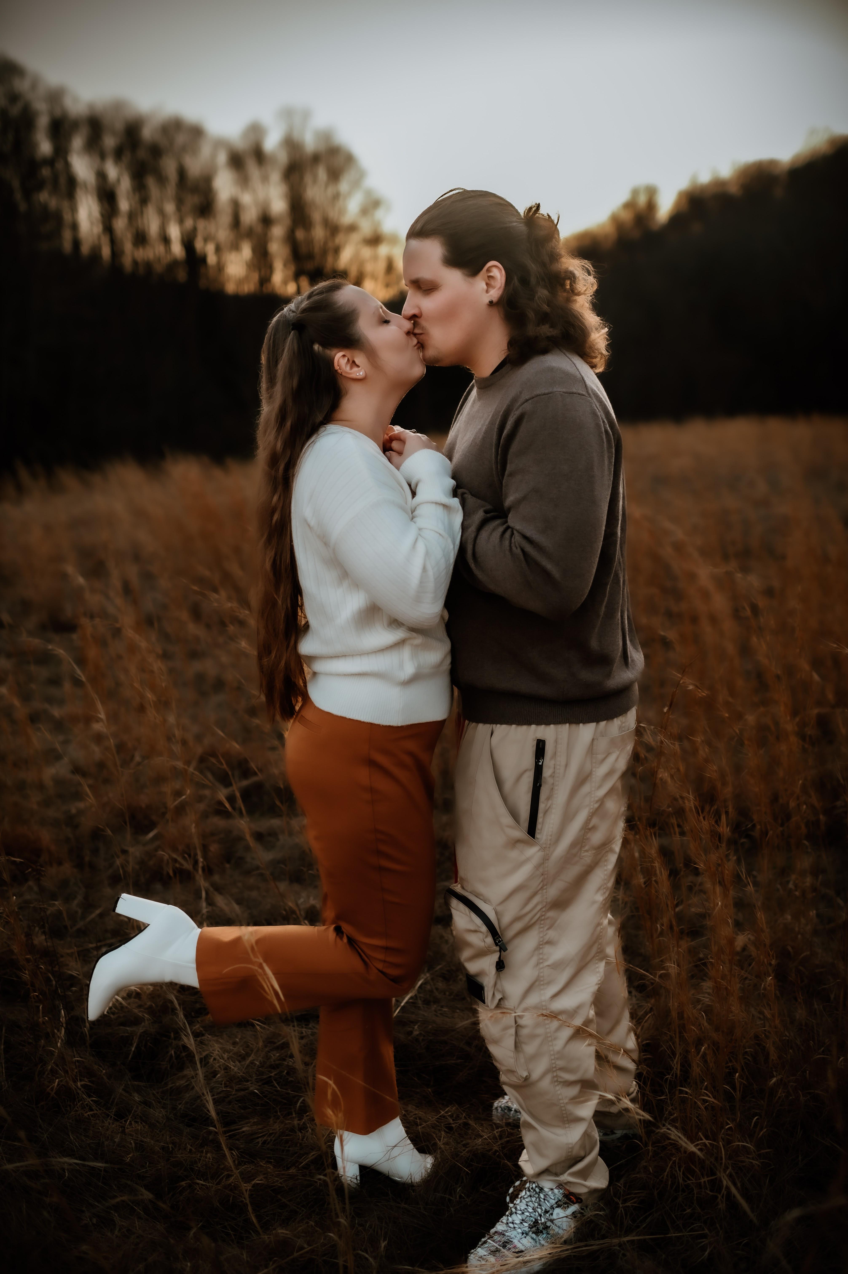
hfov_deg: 37.8
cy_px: 637
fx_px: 1238
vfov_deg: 54.5
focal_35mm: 35
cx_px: 424
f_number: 2.2
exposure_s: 1/400
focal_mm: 35
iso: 500
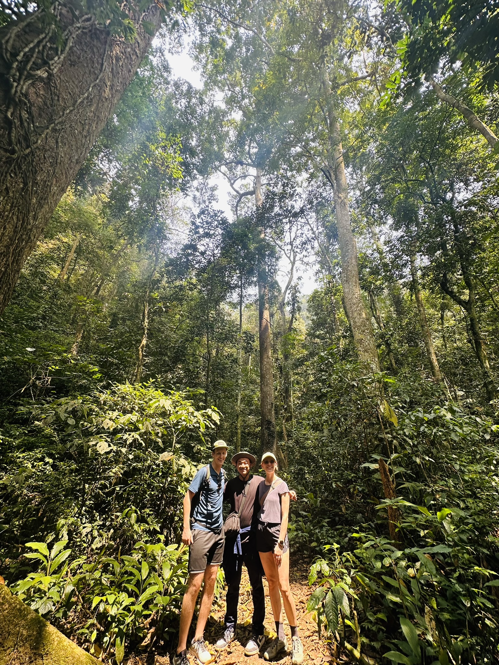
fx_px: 269
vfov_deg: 102.1
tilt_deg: +30.2
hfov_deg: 85.7
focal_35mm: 14
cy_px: 332
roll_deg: -1.2
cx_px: 250
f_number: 2.2
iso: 40
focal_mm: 2.22
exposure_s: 1/120
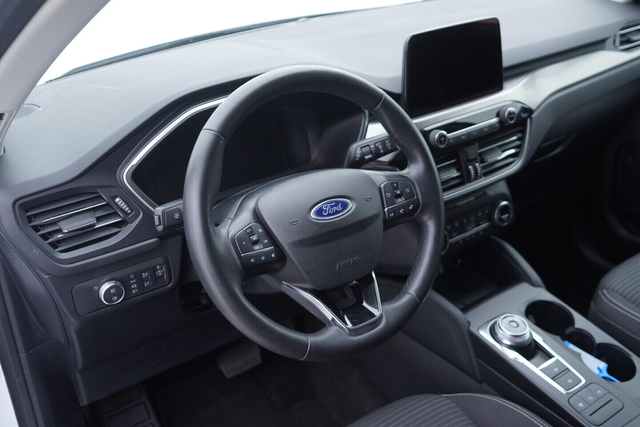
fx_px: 640
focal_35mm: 36
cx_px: 320
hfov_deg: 53.1
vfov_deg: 36.9
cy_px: 214
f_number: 2.8
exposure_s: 1/40
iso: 200
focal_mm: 24
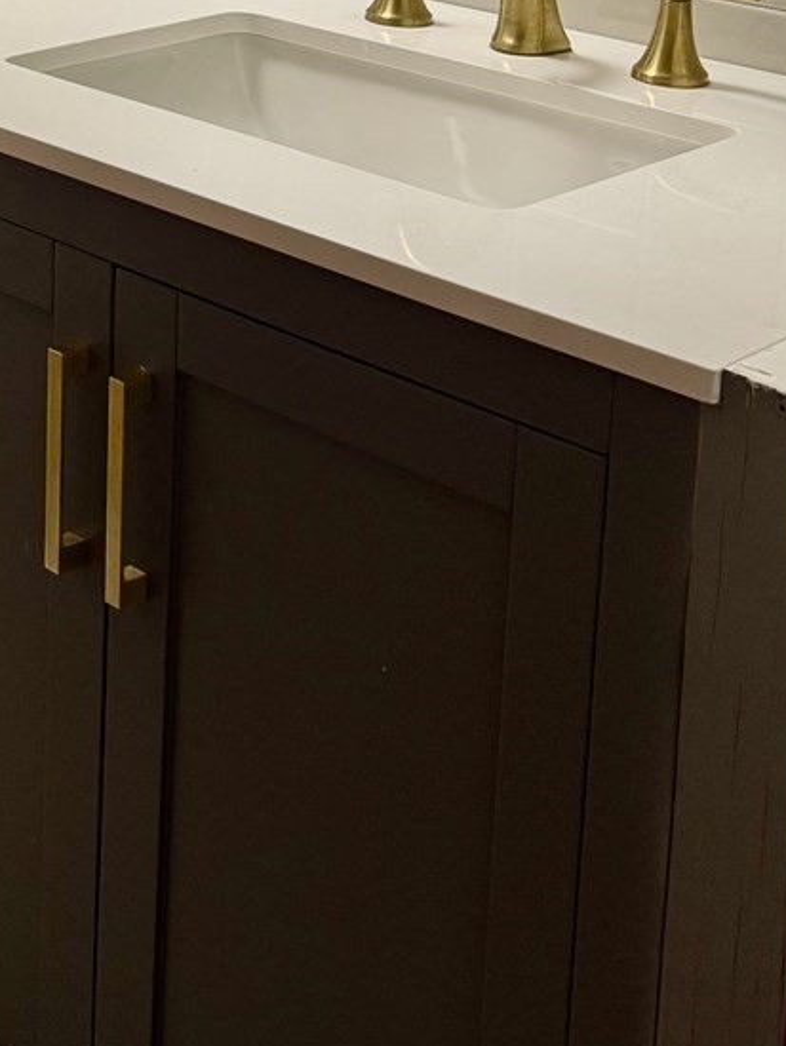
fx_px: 2027
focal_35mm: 67
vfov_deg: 26.3
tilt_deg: -9.6
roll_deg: +0.3
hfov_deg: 20.0
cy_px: -158
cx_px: -259
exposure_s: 1/120
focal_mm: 6.76
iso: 200
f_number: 1.78
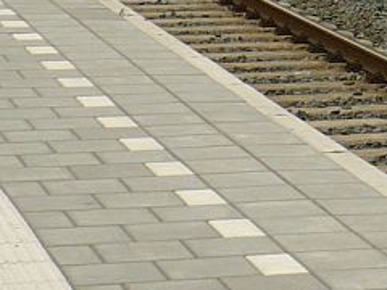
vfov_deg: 6.4
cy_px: -314
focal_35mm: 225
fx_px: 2515
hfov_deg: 8.5
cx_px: 656
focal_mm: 7.5
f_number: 3.2
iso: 100
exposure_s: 1/250
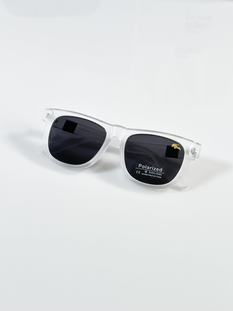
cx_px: 116
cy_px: 156
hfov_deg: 30.3
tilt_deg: -45.1
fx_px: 431
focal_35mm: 48
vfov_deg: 39.7
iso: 50
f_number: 1.78
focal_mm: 6.86
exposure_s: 1/100
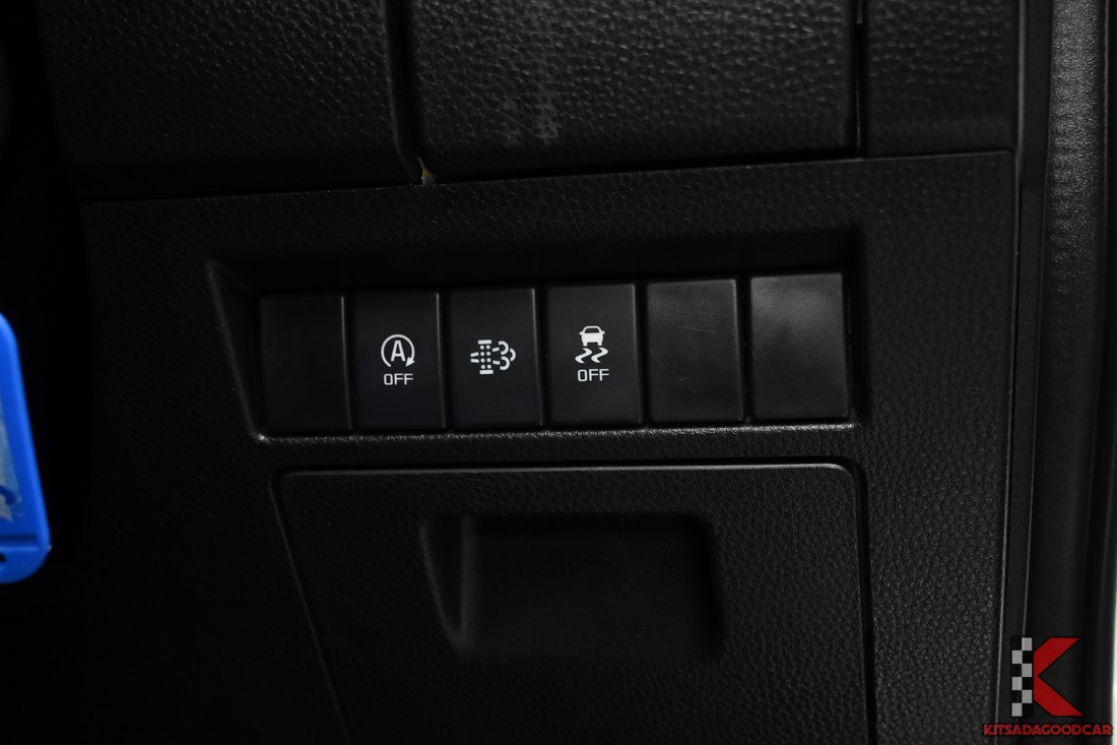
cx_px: 558
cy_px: 372
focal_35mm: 45
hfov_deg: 43.6
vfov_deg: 29.9
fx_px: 1396
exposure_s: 1/30
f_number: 4.8
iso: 200
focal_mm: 30
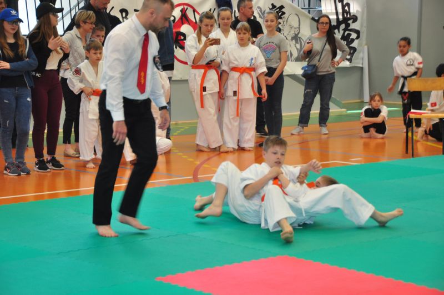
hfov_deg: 19.5
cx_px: 222
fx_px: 1293
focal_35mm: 105
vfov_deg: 13.0
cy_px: 148
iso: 500
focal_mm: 70
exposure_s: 1/80
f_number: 5
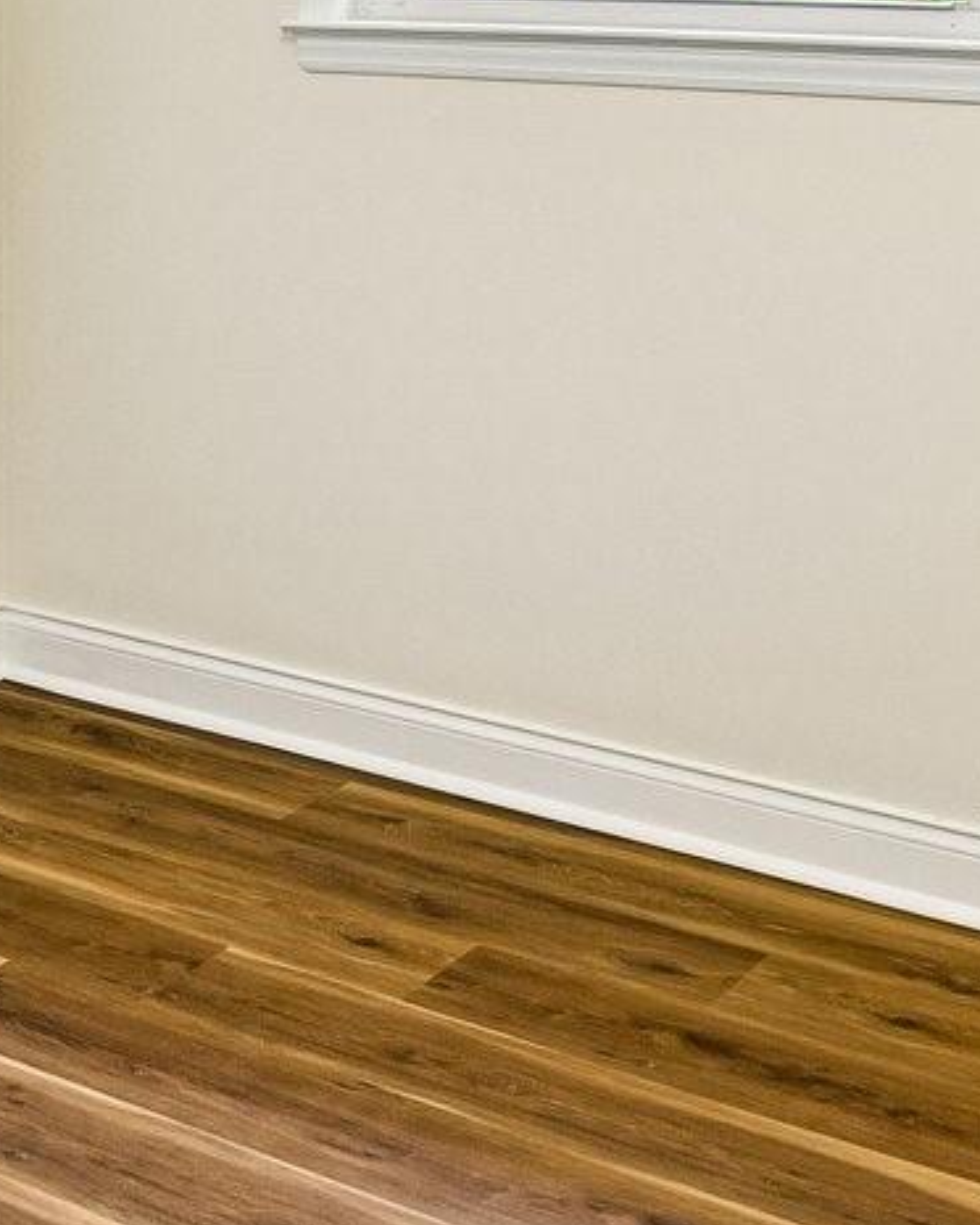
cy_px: -78
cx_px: 298
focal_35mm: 64
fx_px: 2323
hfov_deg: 23.7
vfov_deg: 27.4
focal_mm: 15.5
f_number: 8
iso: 280
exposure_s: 1/15
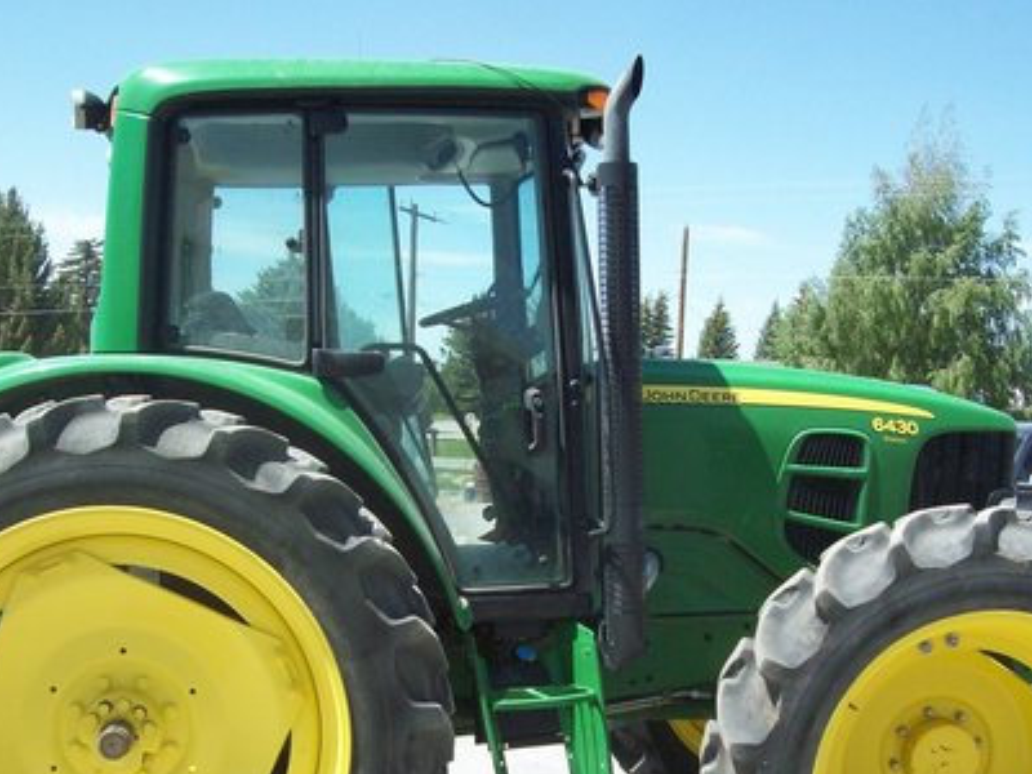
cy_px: 482
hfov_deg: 38.9
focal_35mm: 49
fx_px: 1461
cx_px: 519
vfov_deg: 29.6
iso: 80
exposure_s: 1/319
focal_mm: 6
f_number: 4.8
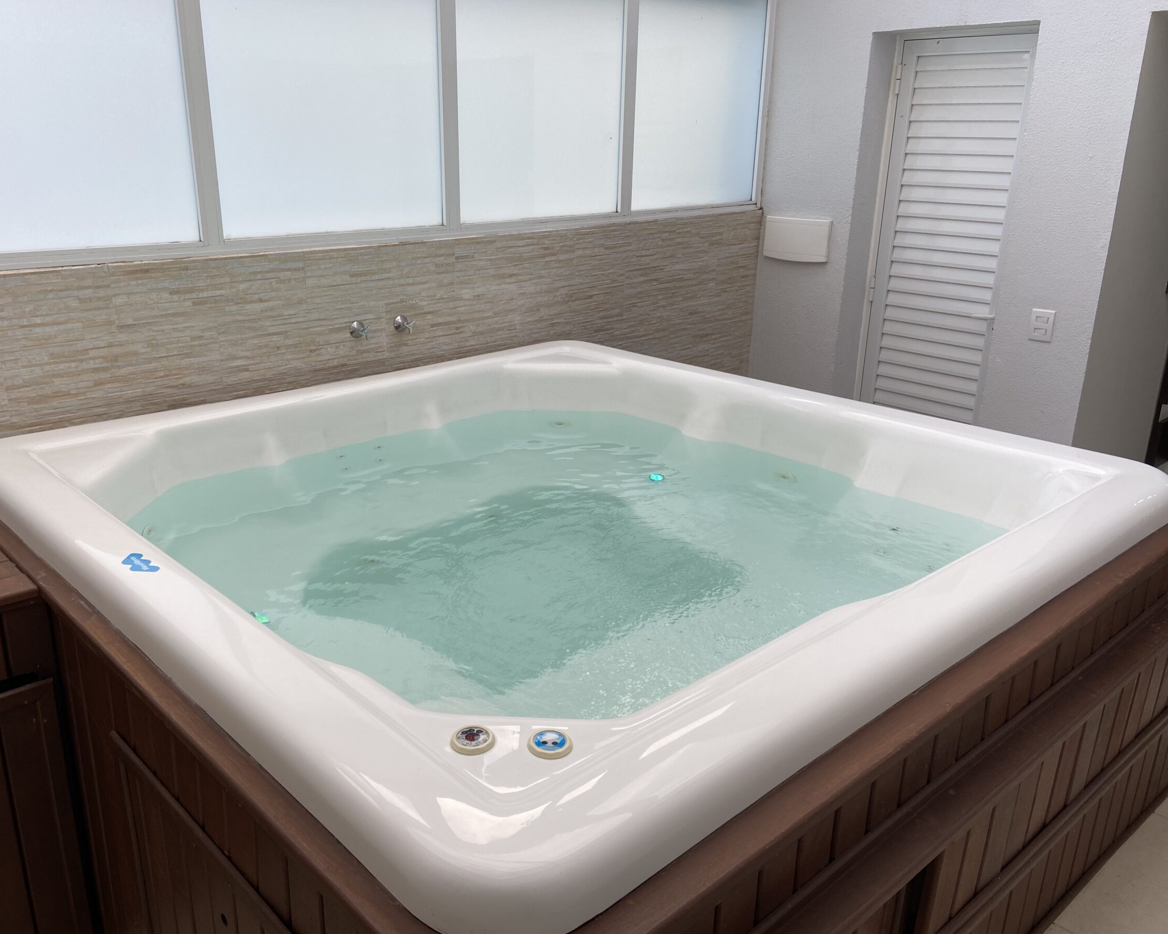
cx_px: 532
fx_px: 1002
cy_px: 476
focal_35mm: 29
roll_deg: +0.6
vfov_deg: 50.0
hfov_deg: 60.3
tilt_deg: -20.3
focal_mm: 4.25
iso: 40
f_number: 1.8
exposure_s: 1/122
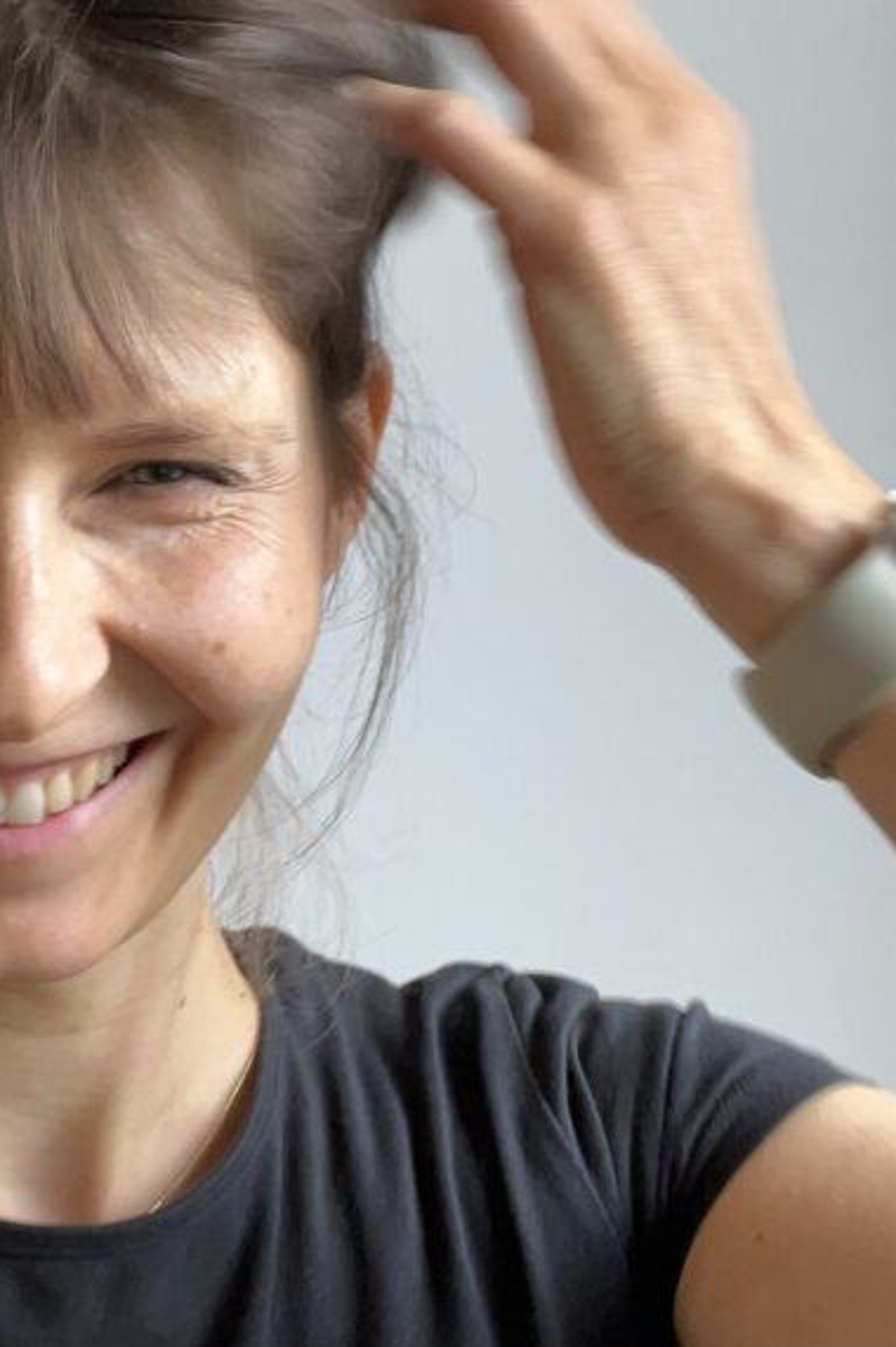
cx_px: -2
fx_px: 2093
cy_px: 698
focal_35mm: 56
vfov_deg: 35.7
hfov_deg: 23.2
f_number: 2.2
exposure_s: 1/65
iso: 100
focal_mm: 2.71
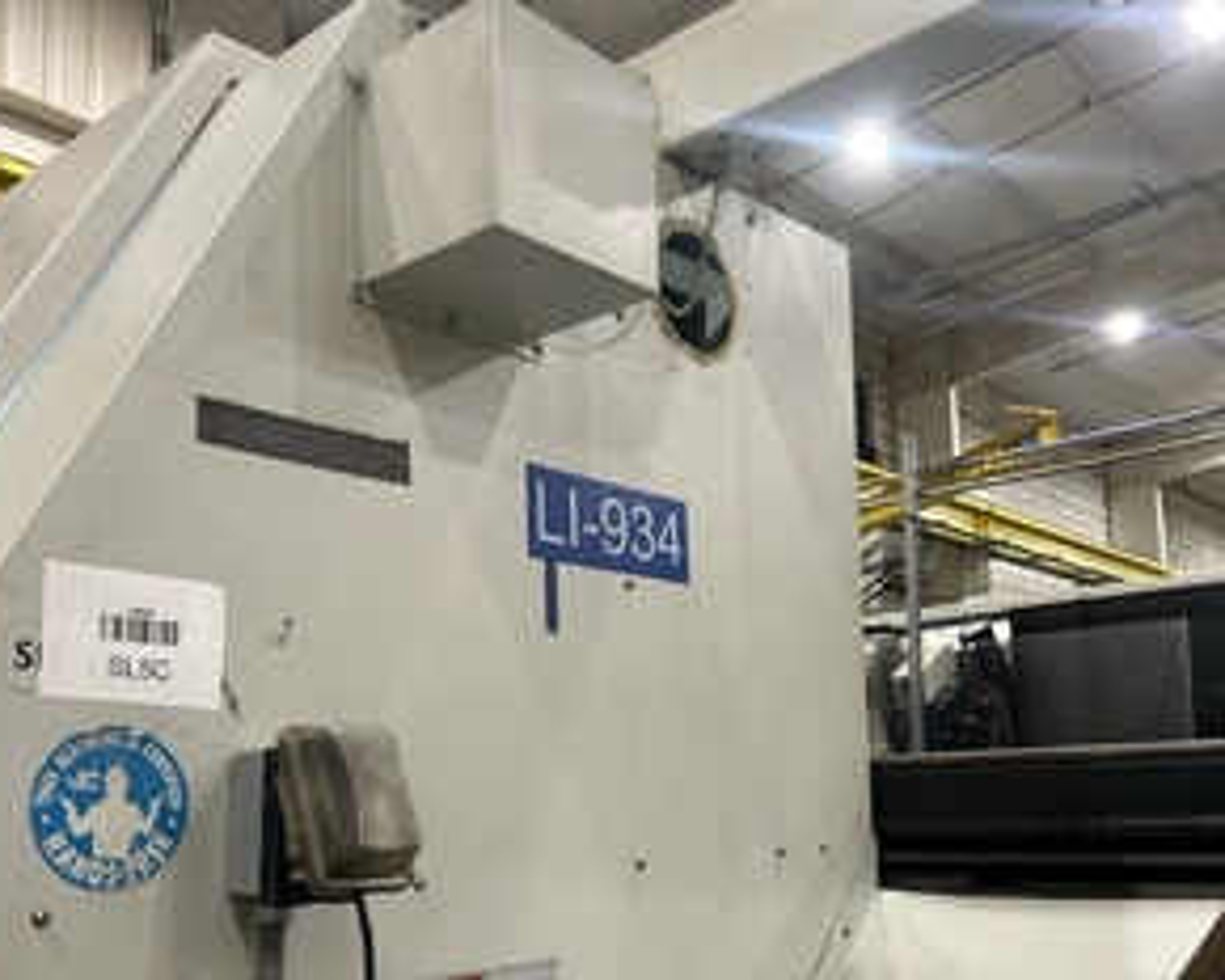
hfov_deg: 51.5
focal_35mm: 35
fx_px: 1269
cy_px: 676
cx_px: 608
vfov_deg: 41.5
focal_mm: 5.7
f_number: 1.5
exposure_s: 1/60
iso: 100
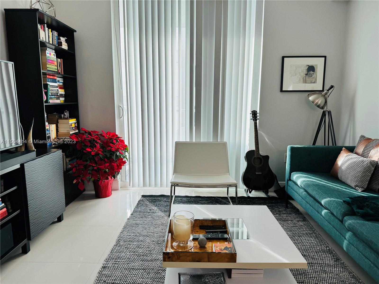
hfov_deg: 71.6
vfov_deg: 56.8
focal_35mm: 24
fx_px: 263
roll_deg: -0.4
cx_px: 190
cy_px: 142
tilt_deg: -9.3
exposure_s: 1/120
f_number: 1.78
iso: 100
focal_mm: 6.86
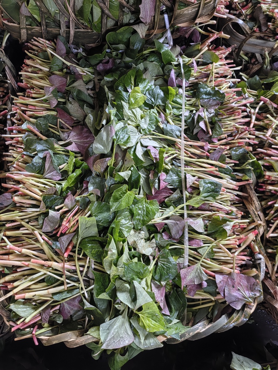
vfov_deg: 65.3
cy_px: 185
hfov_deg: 51.3
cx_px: 139
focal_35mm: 27
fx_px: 289
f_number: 1.9
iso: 125
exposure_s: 1/33.3
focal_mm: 5.52
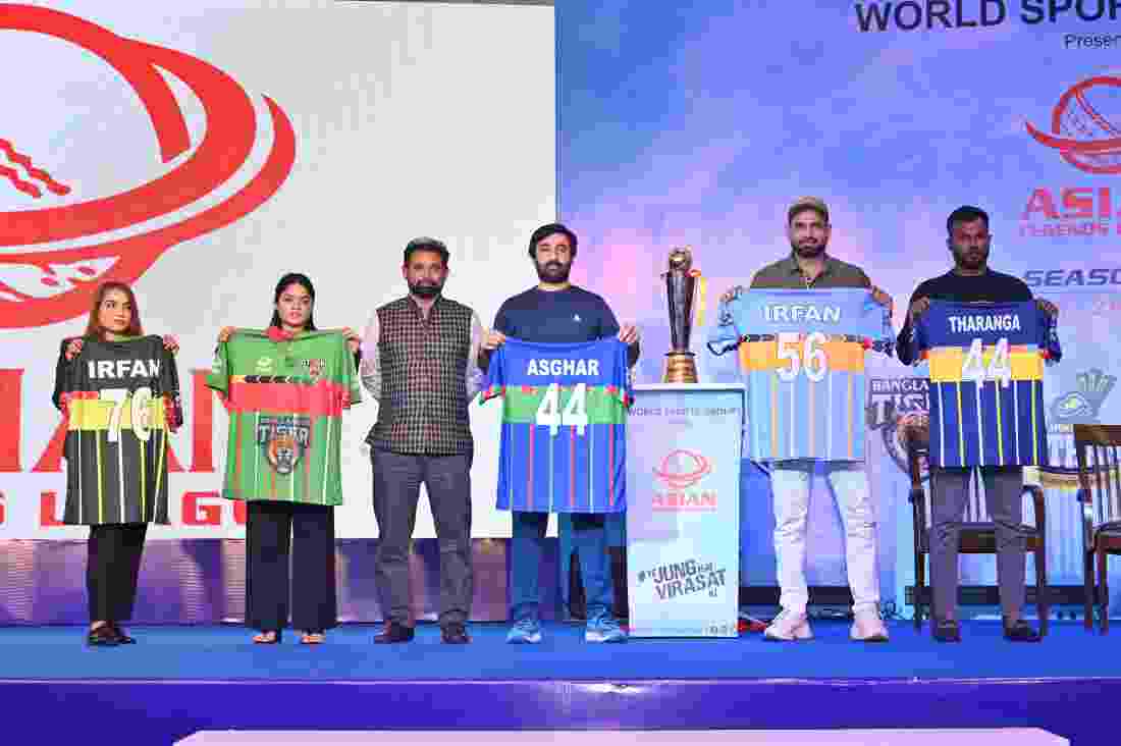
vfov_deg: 25.5
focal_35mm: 53
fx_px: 1649
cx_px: 560
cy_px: 373
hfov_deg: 37.5
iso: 800
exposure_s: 1/200
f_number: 4.5
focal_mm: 53
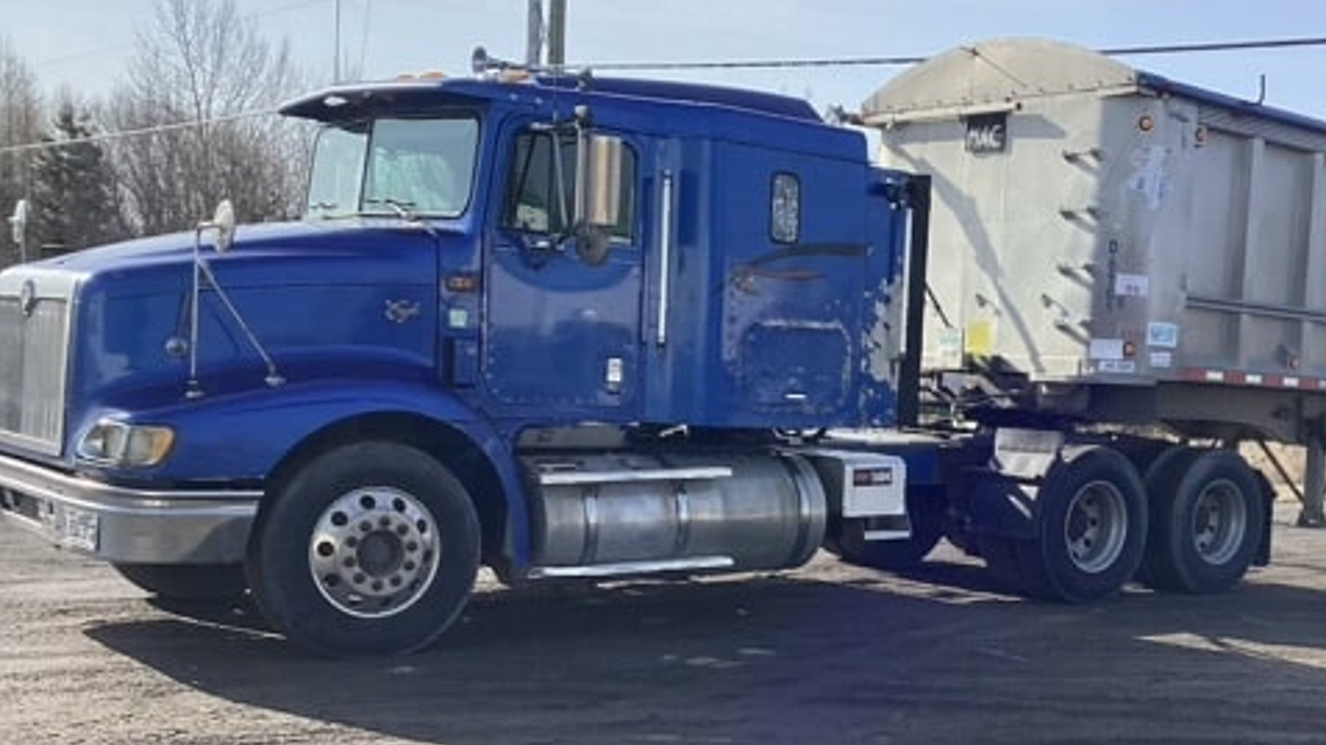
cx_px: 664
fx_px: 1195
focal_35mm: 34
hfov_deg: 58.0
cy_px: 356
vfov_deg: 34.6
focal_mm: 3.3
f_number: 2.4
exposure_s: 1/1006
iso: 25
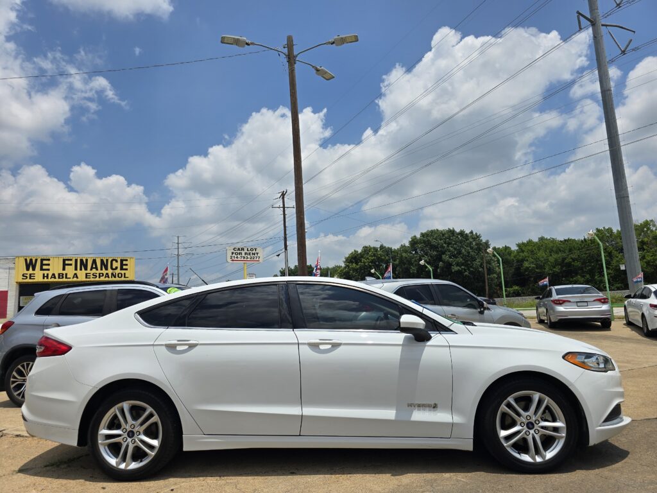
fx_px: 437
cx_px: 328
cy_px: 246
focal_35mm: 23
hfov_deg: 73.9
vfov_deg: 58.9
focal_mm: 6.3
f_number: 1.7
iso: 12
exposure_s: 1/1677
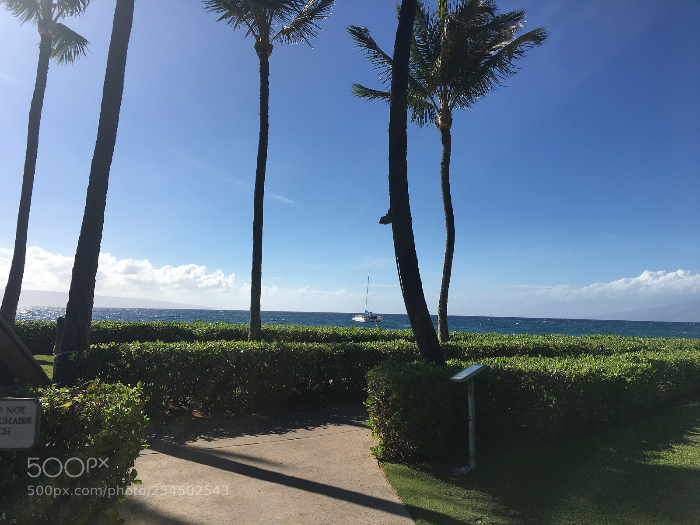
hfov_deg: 61.7
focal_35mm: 29
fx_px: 586
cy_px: 262
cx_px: 350
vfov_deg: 48.2
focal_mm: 4.15
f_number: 2.2
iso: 25
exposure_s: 1/2849
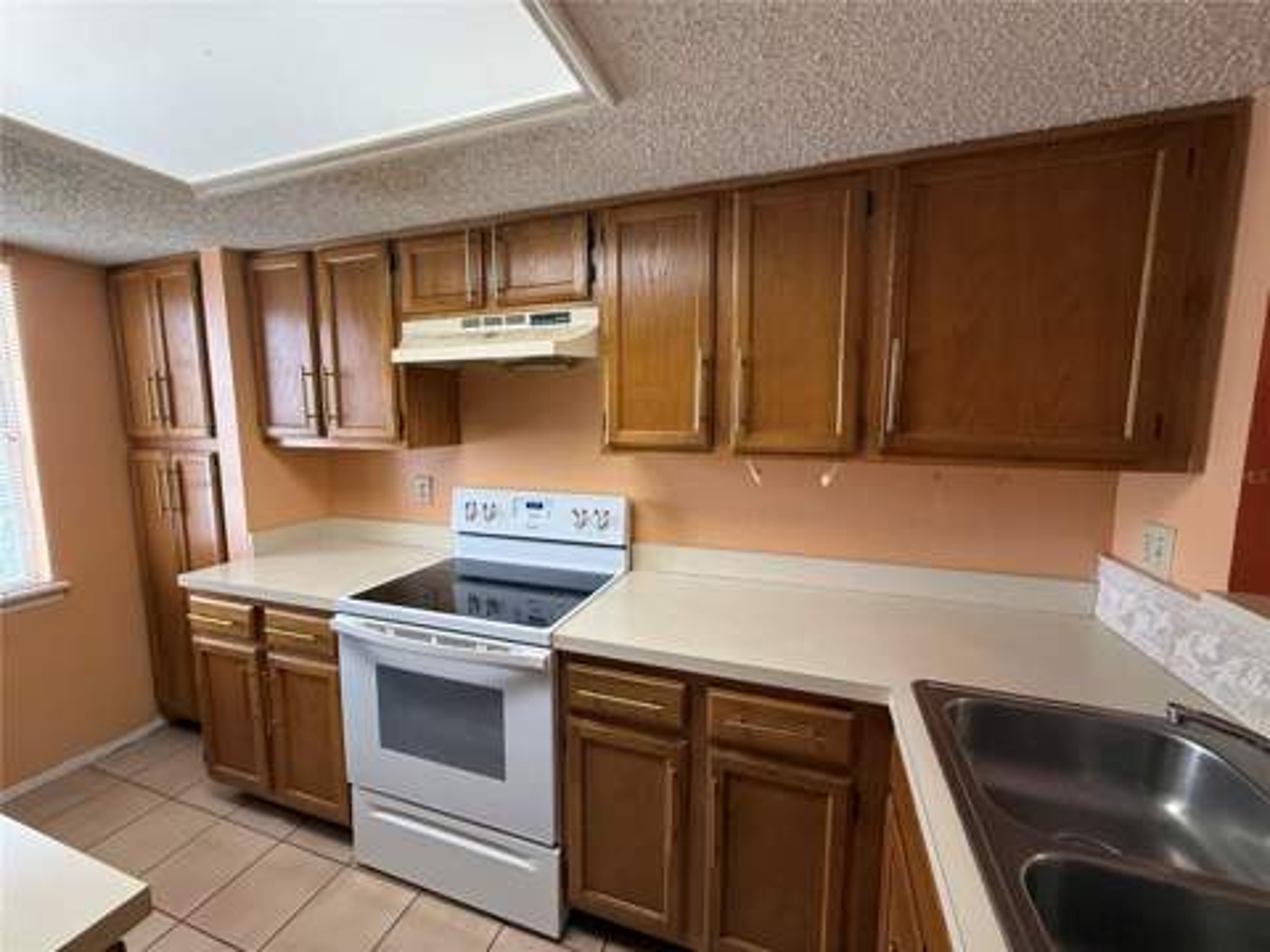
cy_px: 476
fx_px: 514
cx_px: 635
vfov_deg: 85.7
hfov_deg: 102.1
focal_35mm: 14
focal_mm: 2.22
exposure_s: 1/60
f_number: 2.2
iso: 200
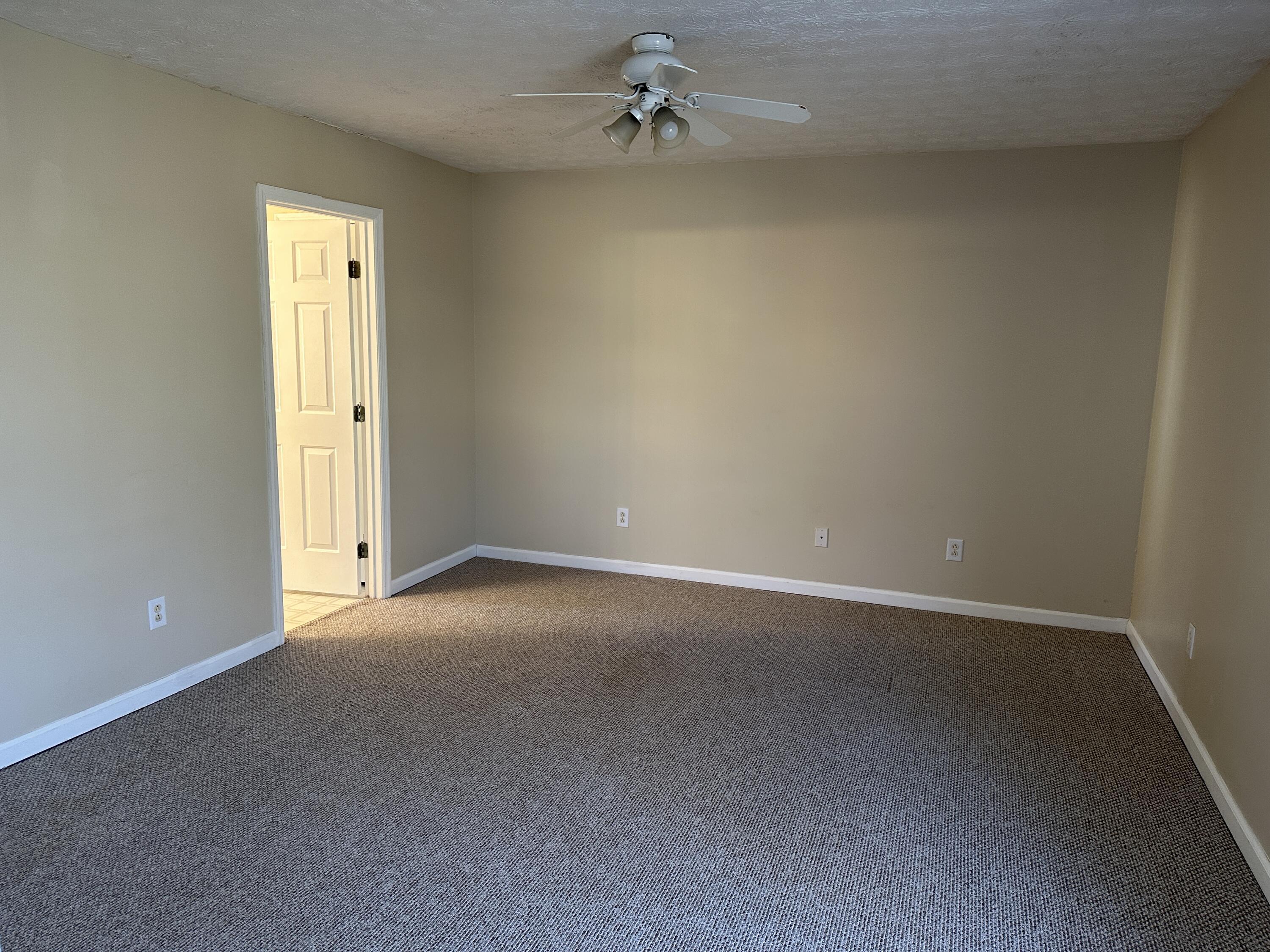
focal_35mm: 24
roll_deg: -0.8
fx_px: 881
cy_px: 476
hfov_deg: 71.6
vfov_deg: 56.8
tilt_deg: -8.1
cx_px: 635
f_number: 1.78
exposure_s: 1/60
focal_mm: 6.86
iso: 250
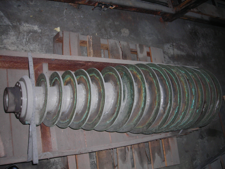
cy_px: 84
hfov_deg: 49.0
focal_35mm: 38
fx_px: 247
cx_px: 112
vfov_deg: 37.7
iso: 106
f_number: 3.2
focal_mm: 6.3
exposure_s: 1/60.1
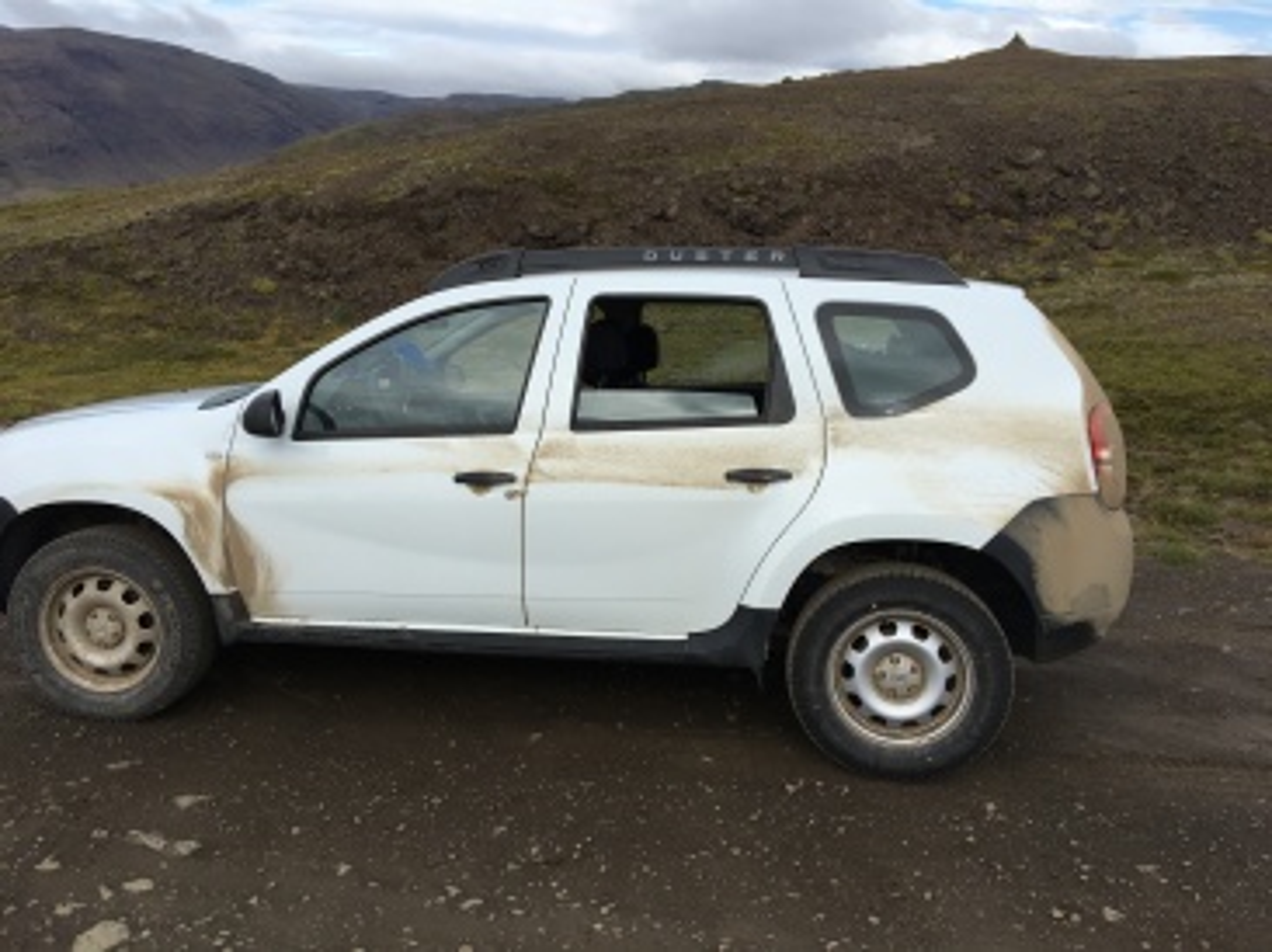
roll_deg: -4.3
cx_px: 636
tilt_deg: -15.5
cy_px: 476
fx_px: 1065
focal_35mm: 29
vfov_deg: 48.2
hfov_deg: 61.7
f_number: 2.2
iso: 25
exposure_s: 1/1603
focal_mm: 4.15
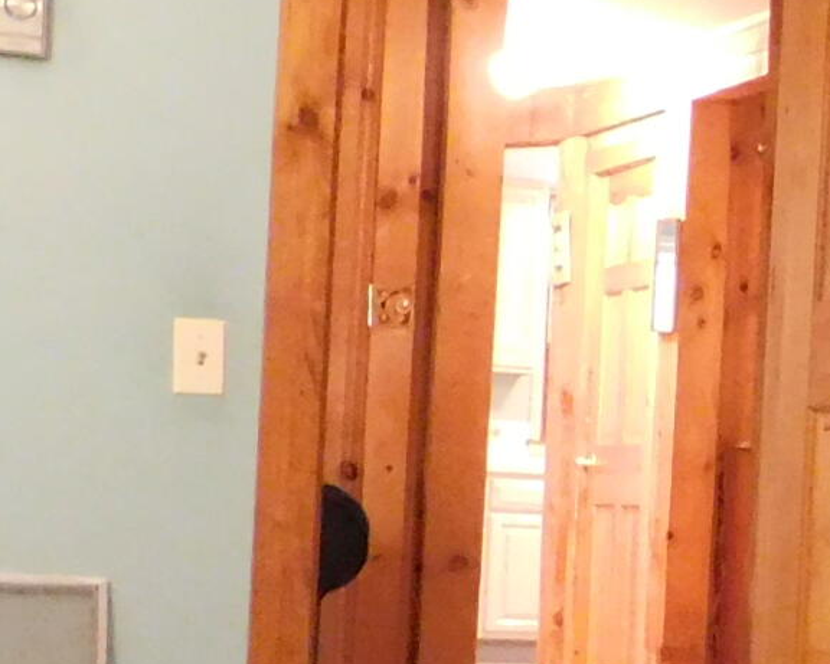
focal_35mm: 117
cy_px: 563
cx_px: 1699
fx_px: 2875
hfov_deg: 13.8
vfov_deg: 13.1
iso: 800
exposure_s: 1/8
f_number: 3
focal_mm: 4
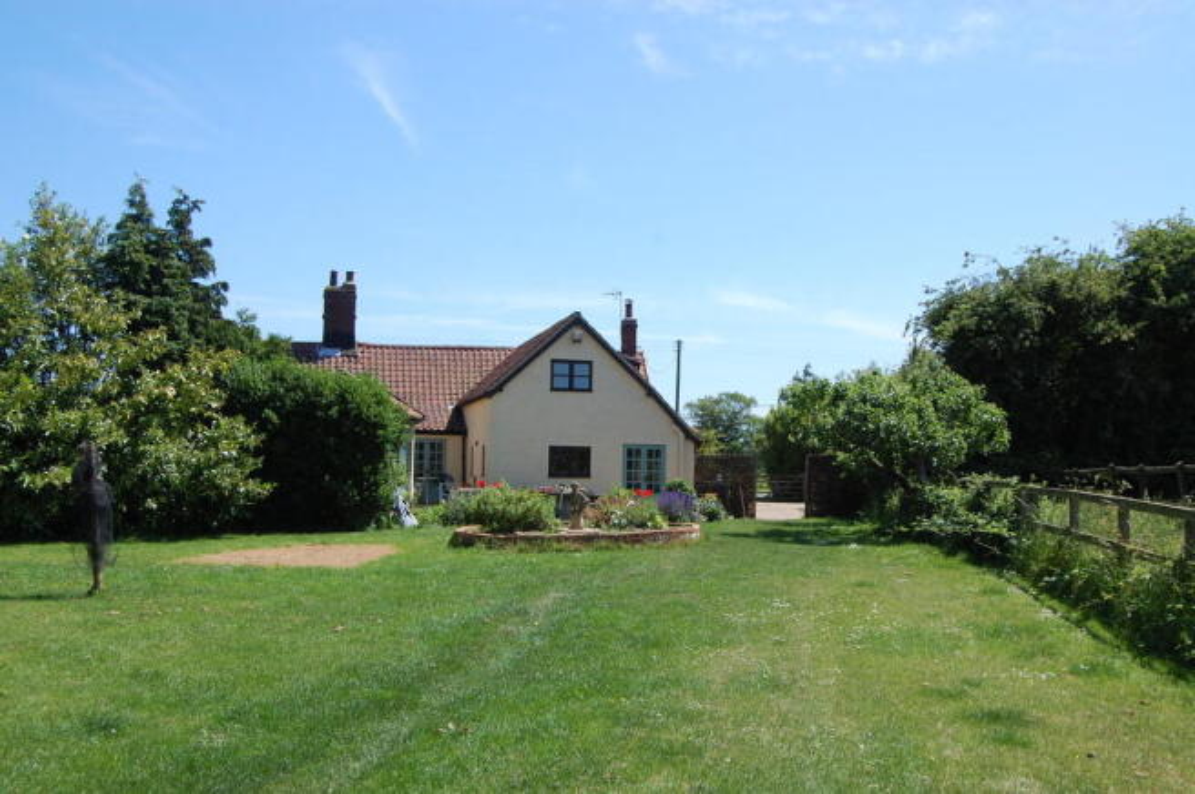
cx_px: 598
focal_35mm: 39
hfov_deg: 49.6
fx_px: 1293
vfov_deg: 34.1
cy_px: 397
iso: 200
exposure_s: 1/320
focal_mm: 26
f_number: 9
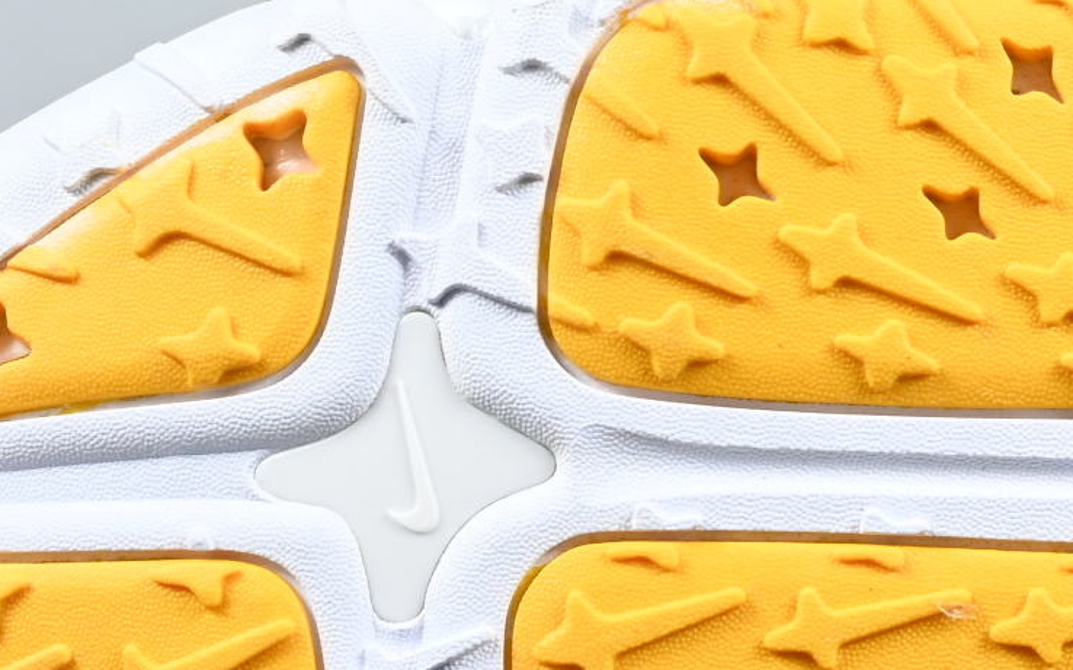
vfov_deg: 6.7
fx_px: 5731
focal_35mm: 196
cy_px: 196
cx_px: 1300
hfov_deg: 10.5
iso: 500
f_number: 5
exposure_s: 1/125
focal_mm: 34
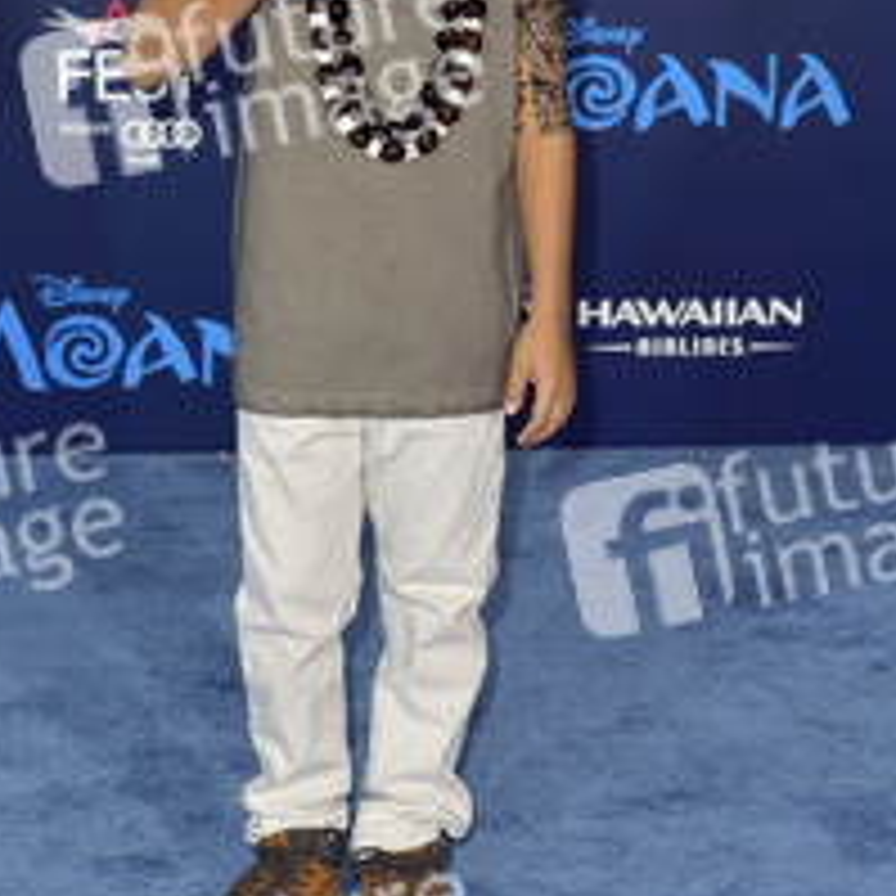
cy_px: 306
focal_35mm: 106
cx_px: 385
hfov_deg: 16.4
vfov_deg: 16.4
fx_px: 3104
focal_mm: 62
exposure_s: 1/320
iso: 400
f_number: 4.5
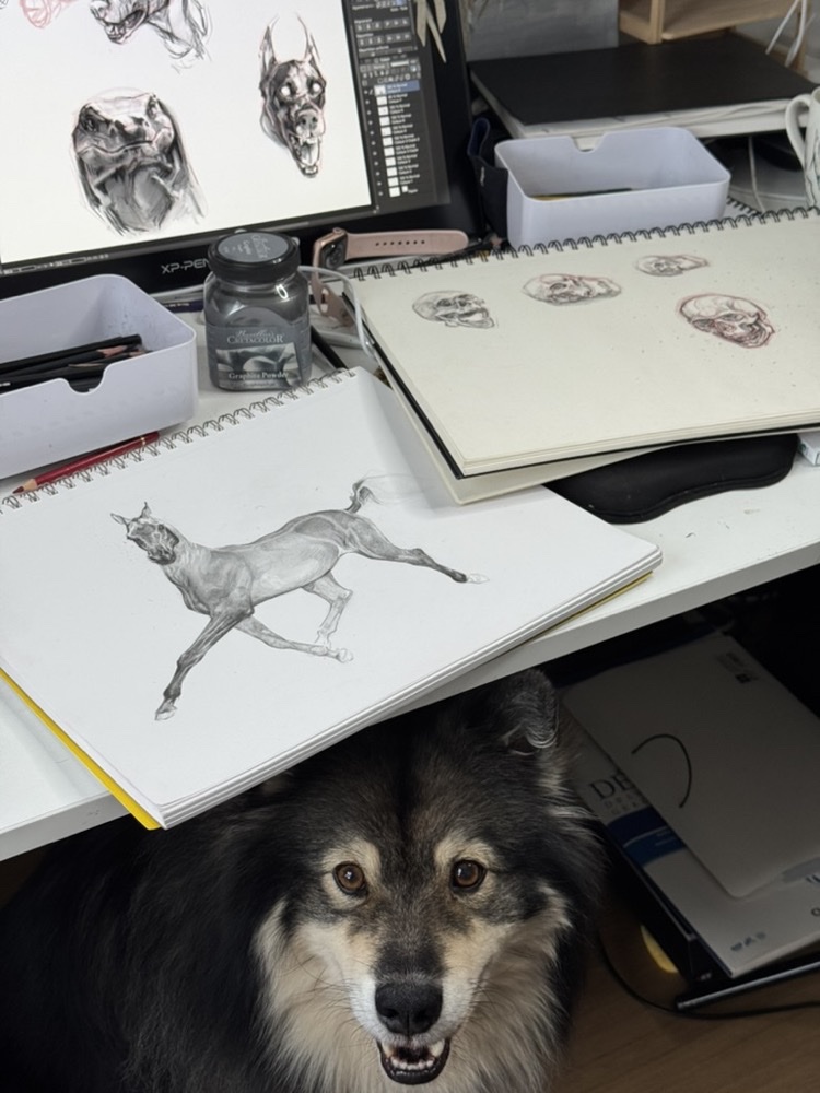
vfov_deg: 39.7
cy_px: 546
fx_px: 1516
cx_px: 410
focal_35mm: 48
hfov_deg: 30.3
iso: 80
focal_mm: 6.76
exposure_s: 1/121
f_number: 1.78
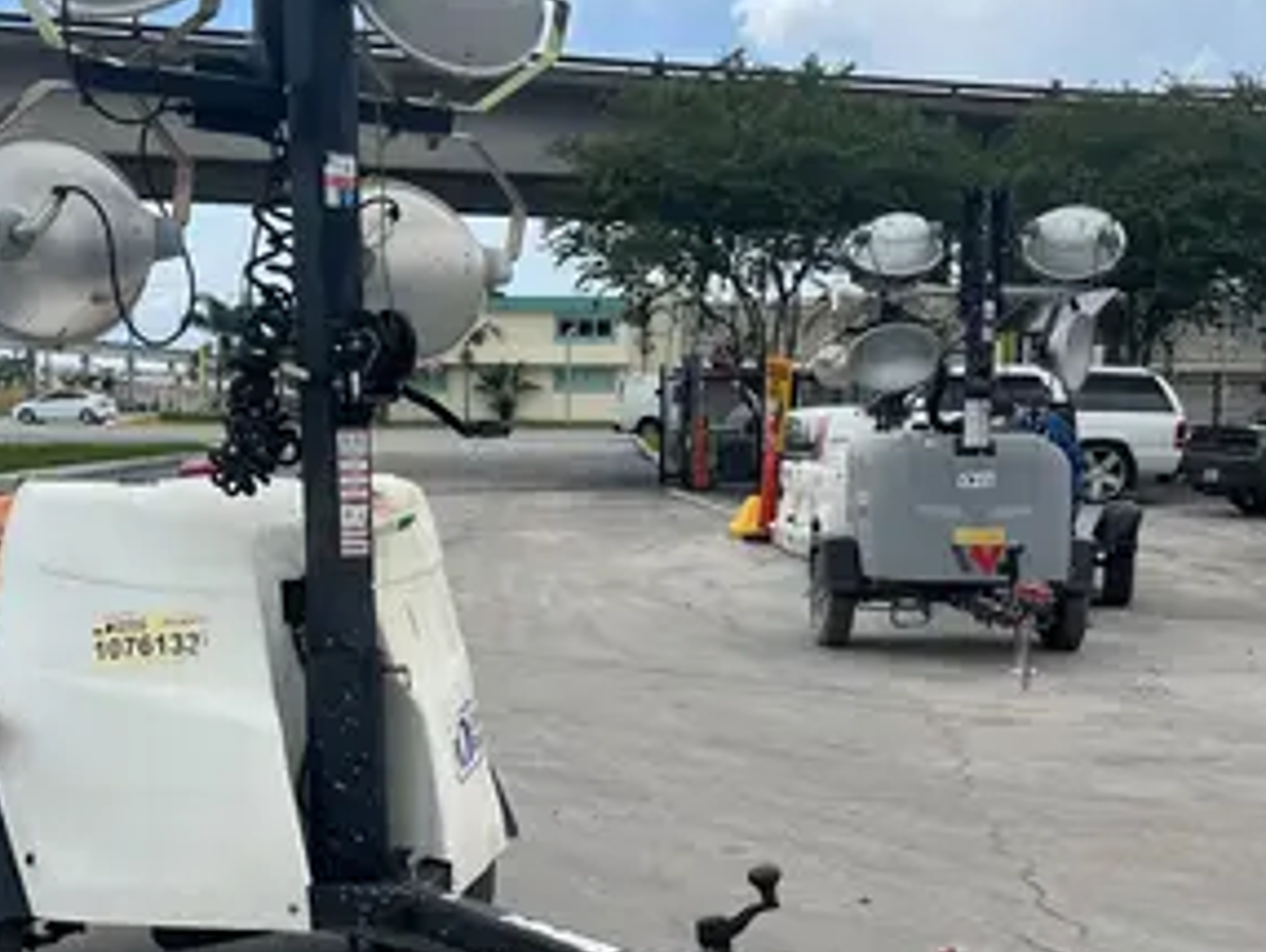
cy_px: 587
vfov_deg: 29.1
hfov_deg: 38.0
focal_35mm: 50
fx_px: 1830
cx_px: 496
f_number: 1.6
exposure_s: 1/3745
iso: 50
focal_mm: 5.1
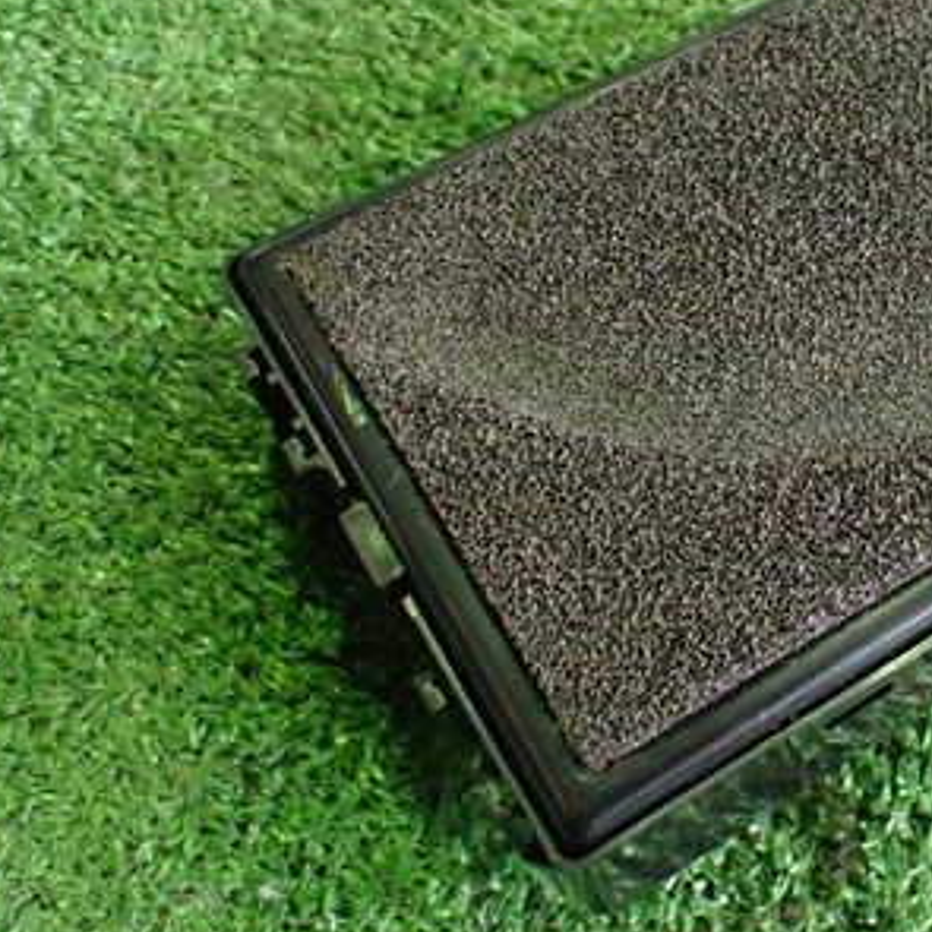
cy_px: 366
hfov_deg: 29.8
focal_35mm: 54
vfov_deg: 31.5
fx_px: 1645
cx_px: 904
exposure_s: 1/50
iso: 800
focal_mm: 5.4
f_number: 2.3
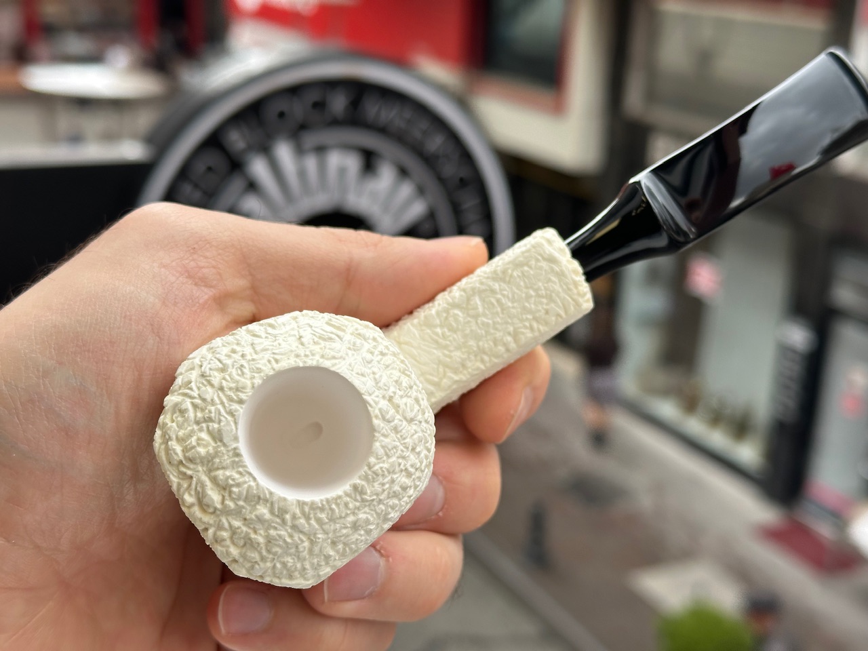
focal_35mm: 48
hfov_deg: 39.7
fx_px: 1204
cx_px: 434
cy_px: 326
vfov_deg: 30.3
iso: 64
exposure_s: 1/527
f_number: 1.78
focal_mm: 6.86
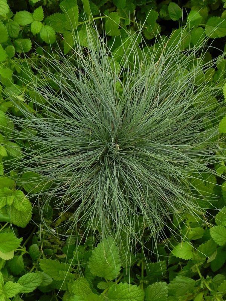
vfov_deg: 29.4
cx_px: 113
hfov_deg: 22.3
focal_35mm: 66
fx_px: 575
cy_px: 150
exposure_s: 1/160
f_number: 4
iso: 160
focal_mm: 11.8
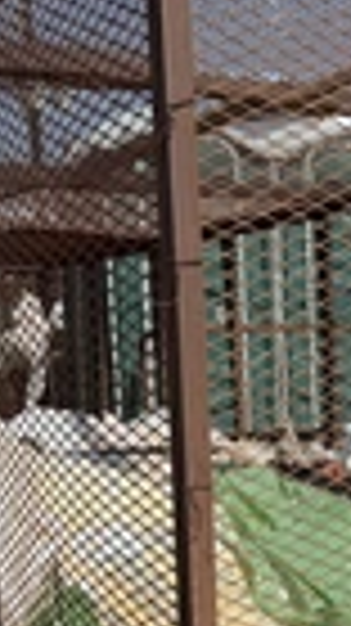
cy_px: 576
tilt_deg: -11.6
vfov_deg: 27.1
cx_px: 288
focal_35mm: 75
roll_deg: +2.6
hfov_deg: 15.9
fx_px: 1243
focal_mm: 6.76
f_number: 1.78
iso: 100
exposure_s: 1/5319
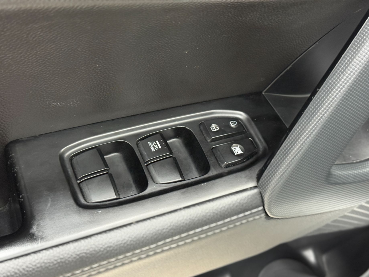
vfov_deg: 29.1
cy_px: 138
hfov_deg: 38.2
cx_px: 183
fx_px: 533
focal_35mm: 50
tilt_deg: -49.4
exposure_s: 1/30
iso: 640
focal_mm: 6.76
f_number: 1.78
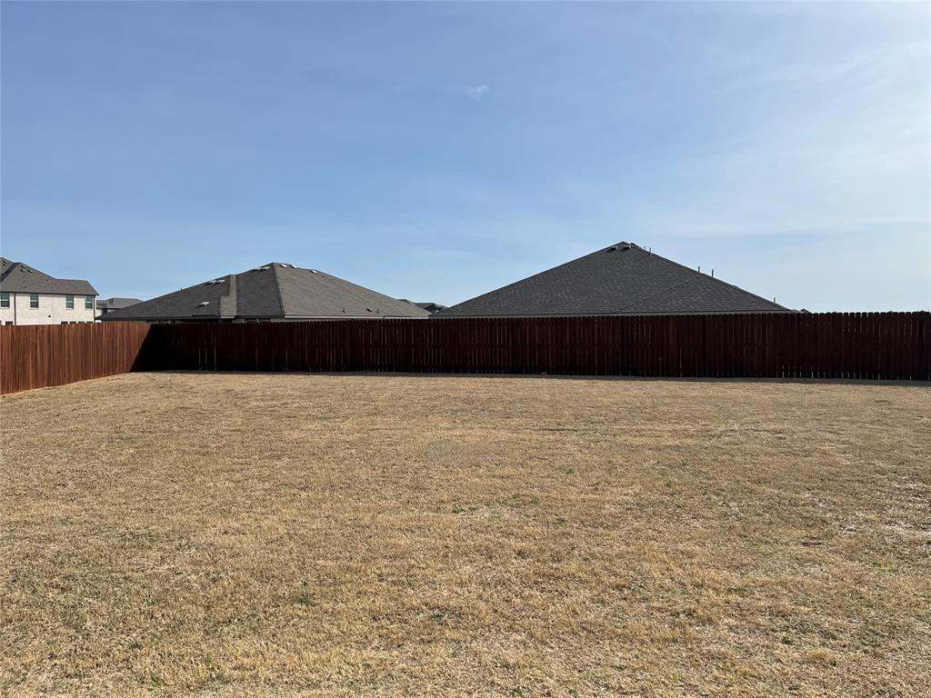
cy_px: 349
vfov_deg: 53.1
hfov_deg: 67.3
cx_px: 466
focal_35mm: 26
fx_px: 699
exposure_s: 1/5556
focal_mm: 5.1
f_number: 1.6
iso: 50
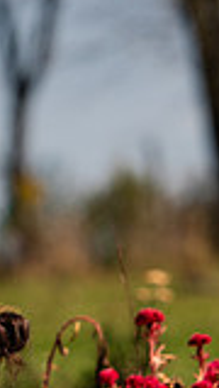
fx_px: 6473
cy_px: 462
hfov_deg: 1.9
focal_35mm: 630
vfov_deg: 3.4
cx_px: 22
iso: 100
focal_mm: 165
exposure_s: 1/4000
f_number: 3.2
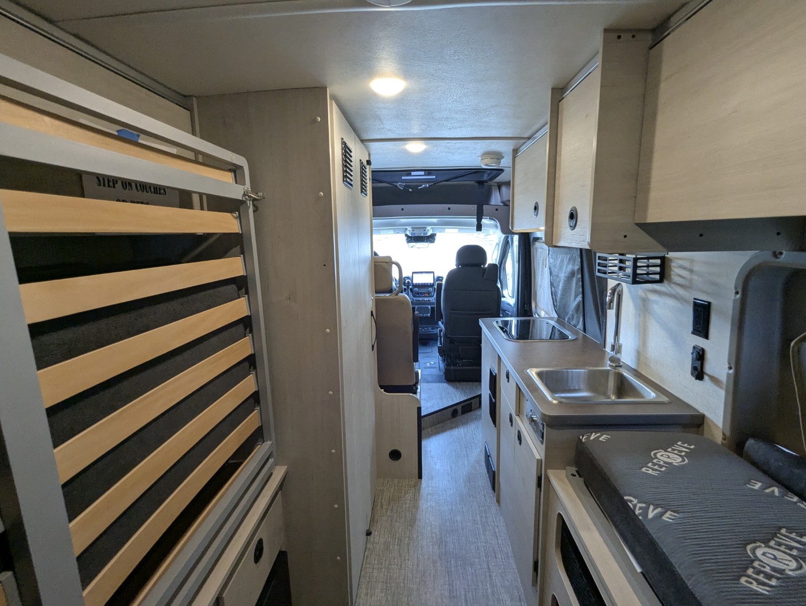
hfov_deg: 94.4
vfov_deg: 78.2
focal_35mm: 16
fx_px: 373
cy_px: 303
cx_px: 403
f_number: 2.2
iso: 272
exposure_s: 1/123
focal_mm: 2.35
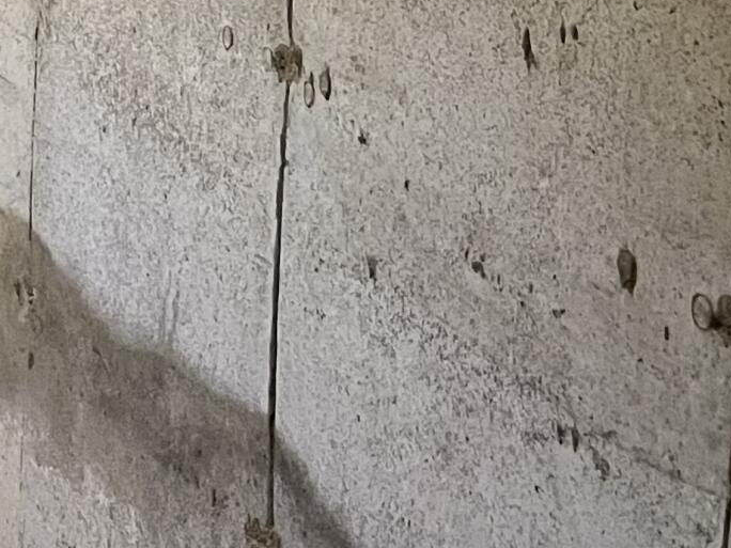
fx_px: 2407
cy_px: -318
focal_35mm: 114
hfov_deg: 14.2
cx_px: -774
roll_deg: -0.5
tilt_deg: -5.2
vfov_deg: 12.3
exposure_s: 1/30
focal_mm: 5.1
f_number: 1.6
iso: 500
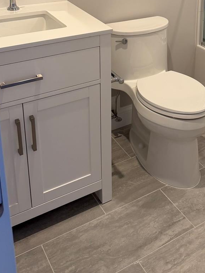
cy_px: 17
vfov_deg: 36.7
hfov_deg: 28.9
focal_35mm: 48
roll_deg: -2.4
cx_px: 190
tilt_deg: -17.2
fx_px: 379
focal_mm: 6.76
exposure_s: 1/120
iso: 125
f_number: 1.78
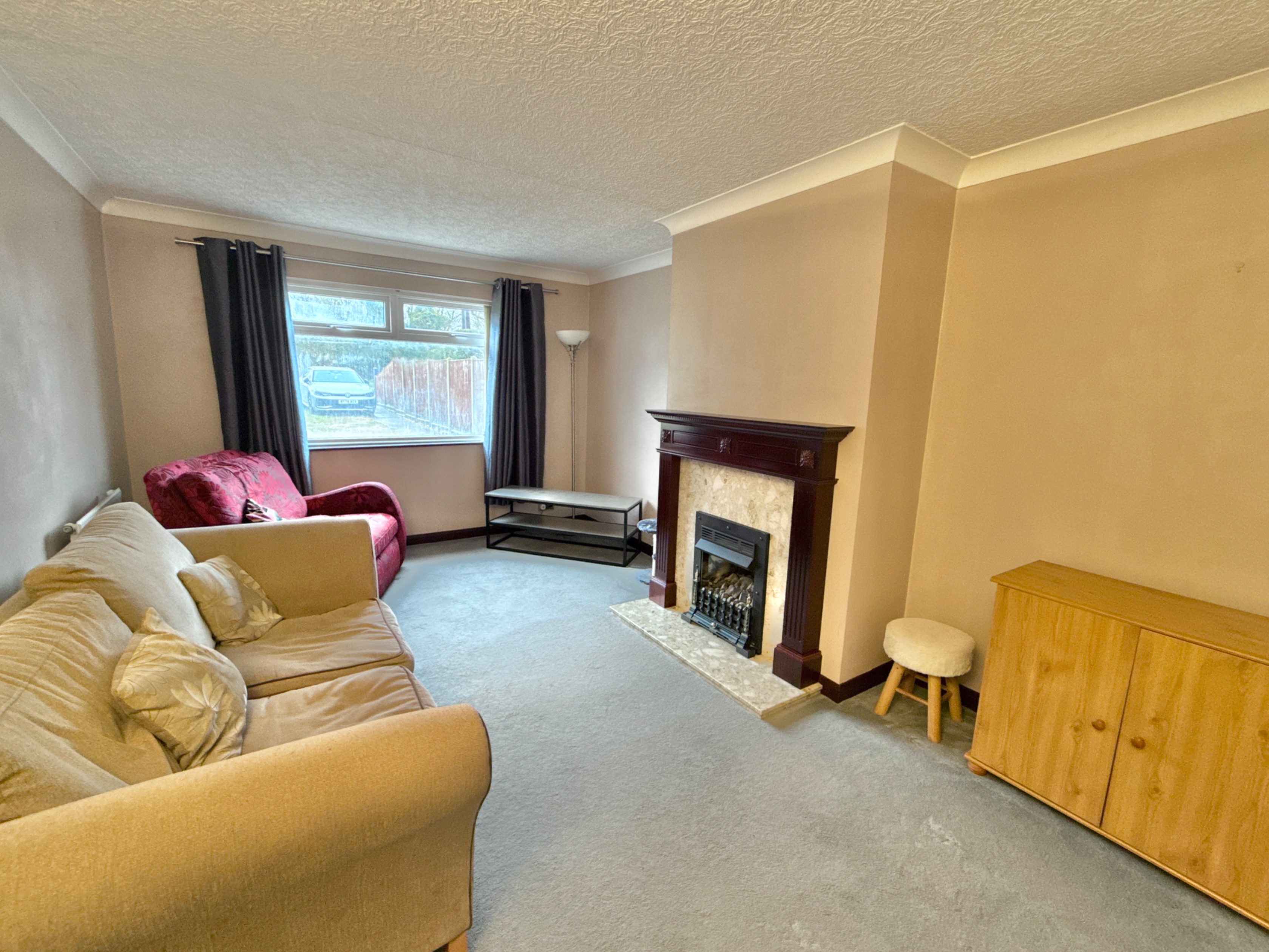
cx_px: 634
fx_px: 513
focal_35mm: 14
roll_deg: -1.5
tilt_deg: -9.7
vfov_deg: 85.7
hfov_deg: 102.1
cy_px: 476
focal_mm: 2.22
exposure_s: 1/100
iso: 320
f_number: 2.2
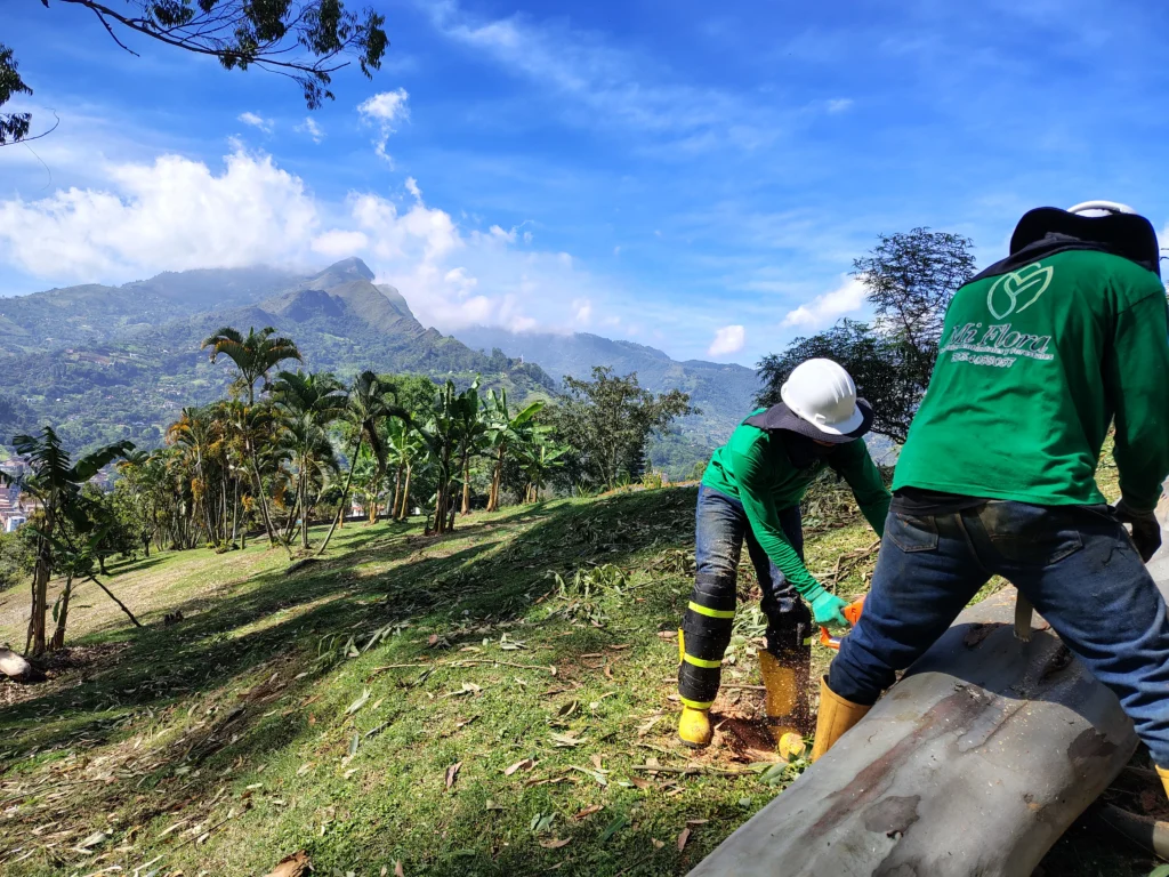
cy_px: 438
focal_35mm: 24
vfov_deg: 56.8
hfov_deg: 71.6
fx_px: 810
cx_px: 584
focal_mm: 5.6
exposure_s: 1/812
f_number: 1.8
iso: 102
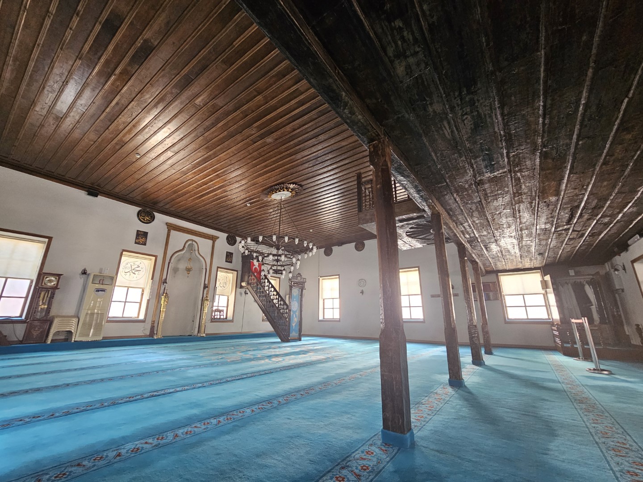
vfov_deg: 89.9
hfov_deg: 106.2
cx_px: 322
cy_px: 241
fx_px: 241
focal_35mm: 13
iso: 400
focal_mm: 2.2
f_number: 2.2
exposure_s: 1/33.3
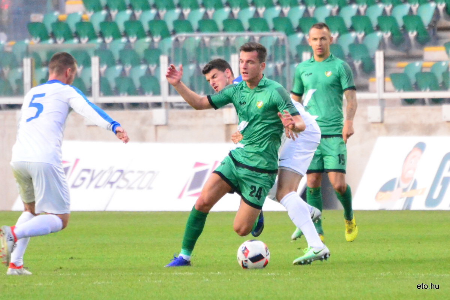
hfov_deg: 4.6
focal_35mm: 450
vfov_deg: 3.1
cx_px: 225
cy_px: 150
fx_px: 5627
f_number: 5.6
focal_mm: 300
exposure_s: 1/800
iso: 6400
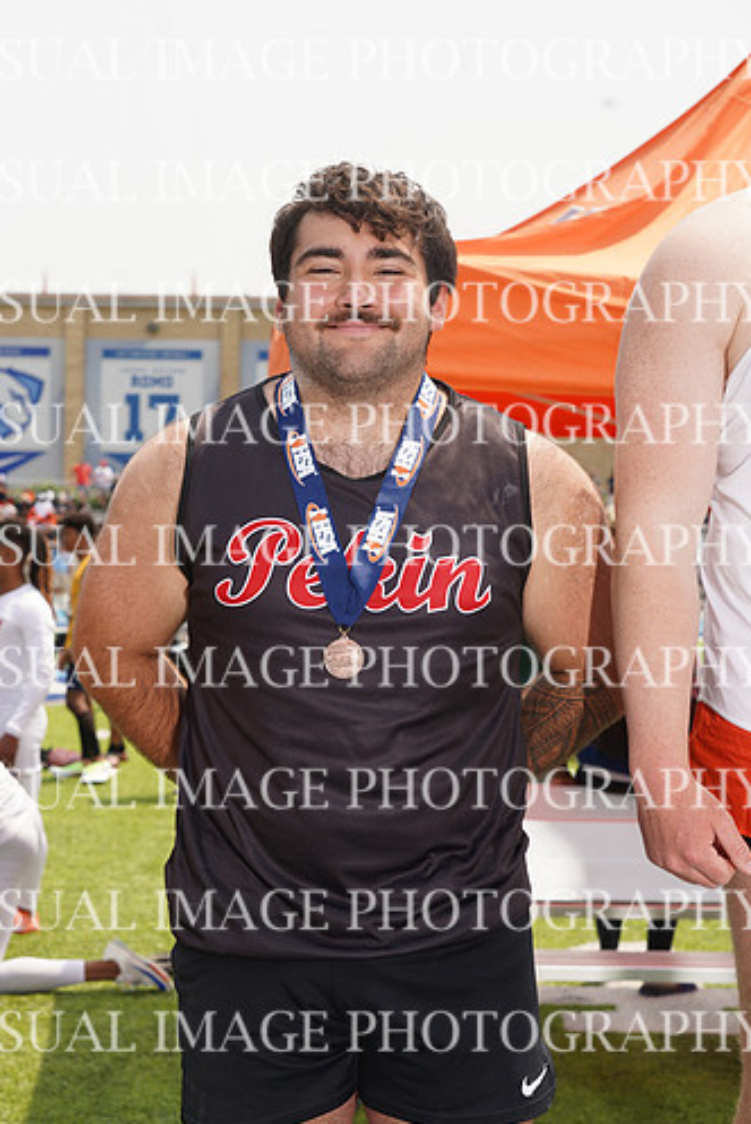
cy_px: 606
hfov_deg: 17.7
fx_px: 2406
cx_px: 331
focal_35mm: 77
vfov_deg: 26.3
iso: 100
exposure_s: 1/200
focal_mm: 66
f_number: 8
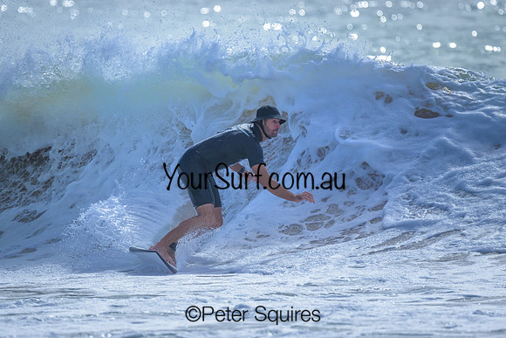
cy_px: 119
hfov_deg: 1.9
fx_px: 15450
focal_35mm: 1099
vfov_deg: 1.3
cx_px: 232
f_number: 6.3
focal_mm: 800
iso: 220
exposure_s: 1/2000
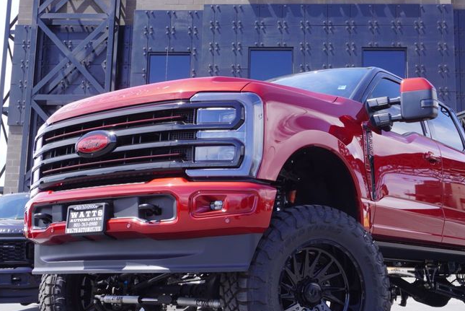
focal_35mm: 55
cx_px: 291
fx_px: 708
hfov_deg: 36.1
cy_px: 159
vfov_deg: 24.7
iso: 100
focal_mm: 23
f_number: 7.1
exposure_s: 1/100
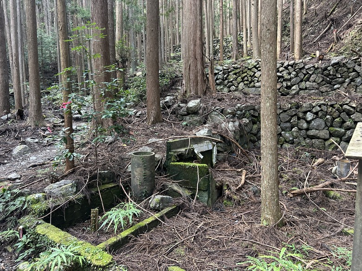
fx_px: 272
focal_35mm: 26
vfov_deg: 53.1
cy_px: 136
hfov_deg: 67.3
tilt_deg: -5.0
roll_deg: +0.7
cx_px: 181
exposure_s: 1/60
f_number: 1.5
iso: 320
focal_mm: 5.7
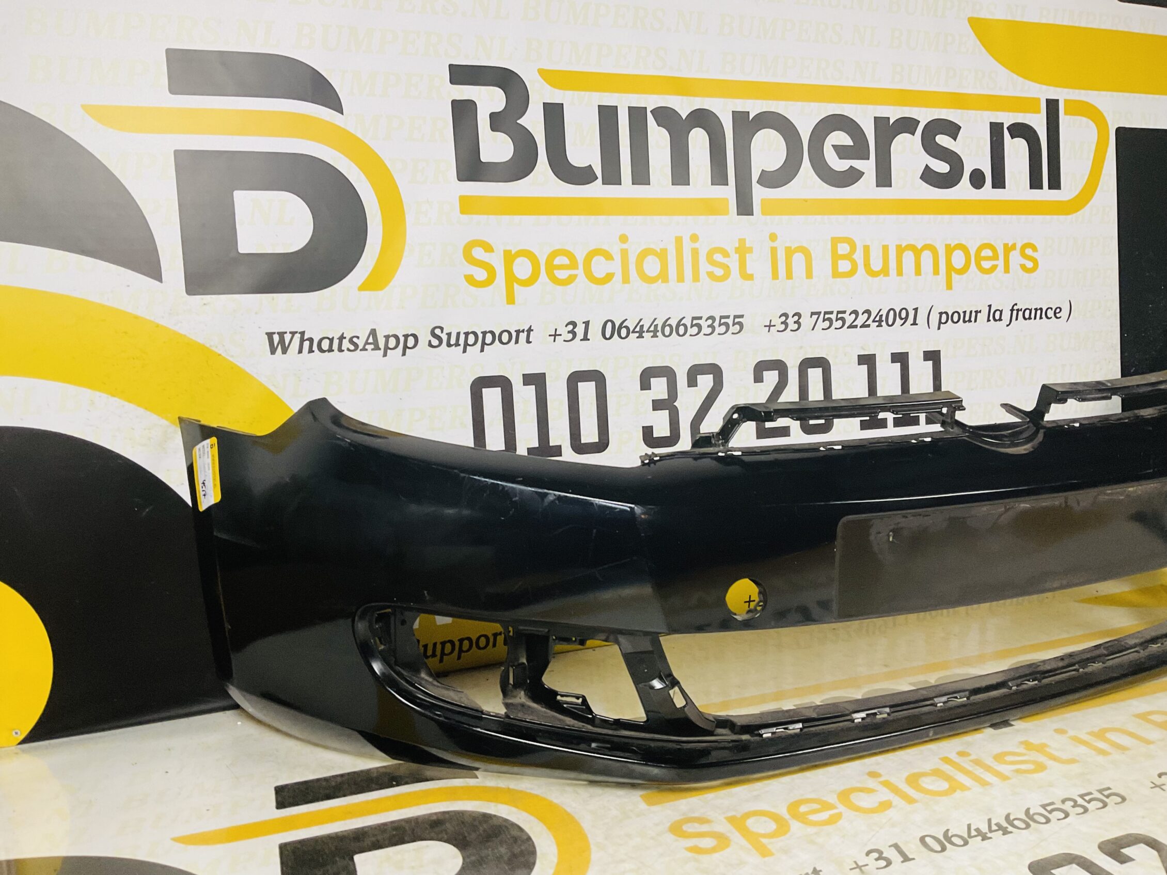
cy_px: 438
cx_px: 584
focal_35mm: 29
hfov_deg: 61.7
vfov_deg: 48.2
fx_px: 978
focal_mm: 3
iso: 64
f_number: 1.8
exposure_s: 1/50
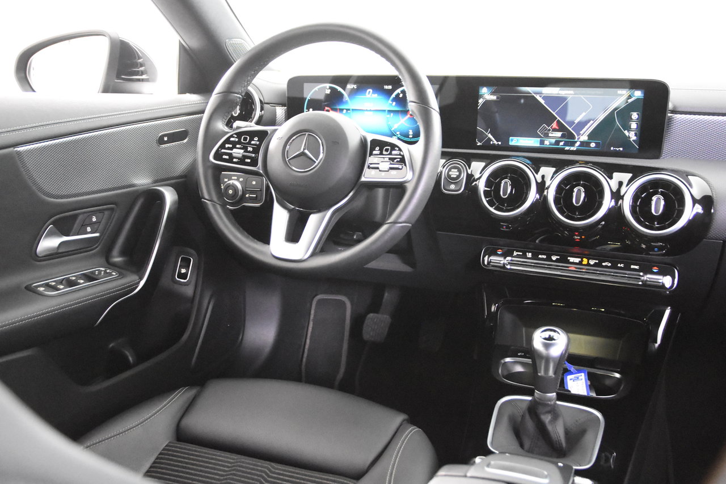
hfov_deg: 53.1
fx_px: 726
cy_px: 242
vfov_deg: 36.9
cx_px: 363
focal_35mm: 36
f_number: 3
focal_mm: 24
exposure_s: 1/40
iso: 11400
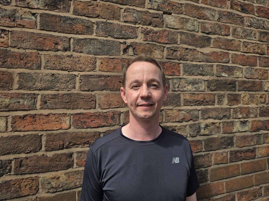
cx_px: 134
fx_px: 179
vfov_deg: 58.9
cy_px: 100
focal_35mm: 23
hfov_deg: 73.9
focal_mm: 6.3
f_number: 1.7
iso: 12
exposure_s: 1/276
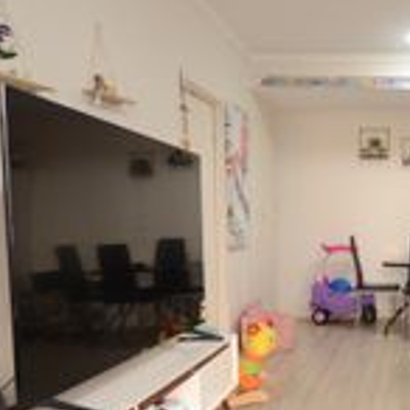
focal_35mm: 41
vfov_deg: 40.7
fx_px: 549
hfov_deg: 36.9
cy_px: 249
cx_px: 404
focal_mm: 10
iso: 800
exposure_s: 1/25
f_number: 6.3
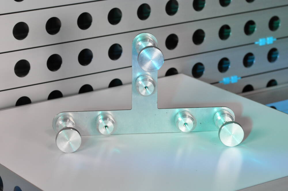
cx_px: 144
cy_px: 96
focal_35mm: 128
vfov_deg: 10.7
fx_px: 1019
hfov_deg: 16.1
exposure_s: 1/500
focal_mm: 85
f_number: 5.6
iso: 2000
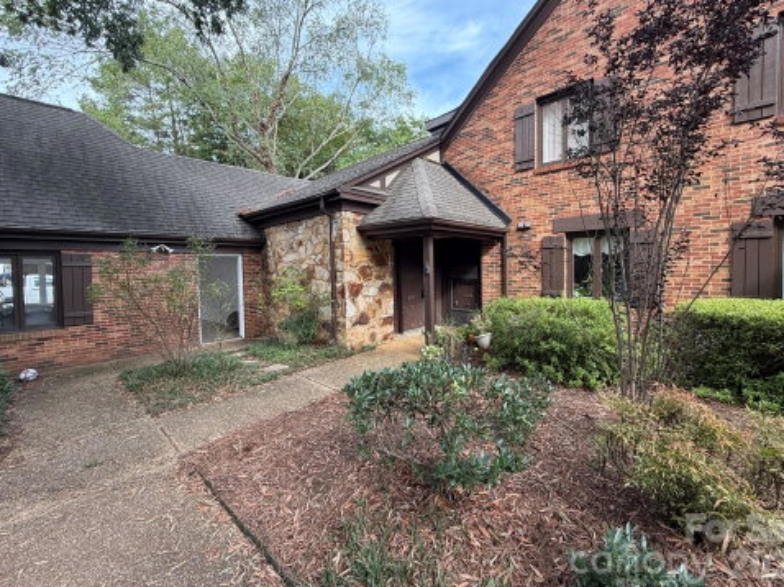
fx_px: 340
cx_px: 397
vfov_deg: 81.6
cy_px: 279
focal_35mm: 15
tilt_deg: -1.8
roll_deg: +0.5
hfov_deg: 98.2
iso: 80
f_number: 2.2
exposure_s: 1/121
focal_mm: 2.22
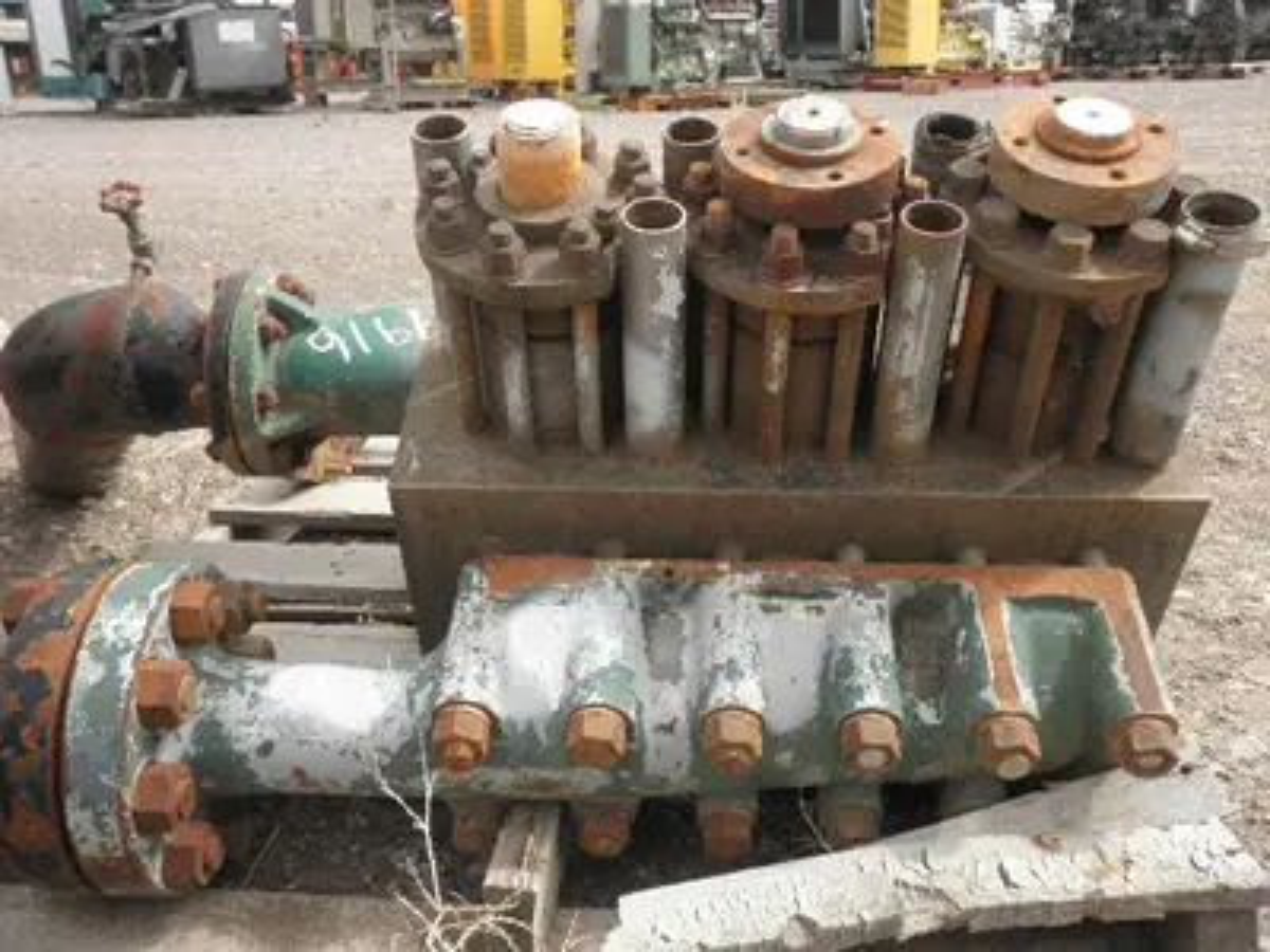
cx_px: 635
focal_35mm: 35
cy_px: 476
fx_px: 1284
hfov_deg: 52.6
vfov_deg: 40.7
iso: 64
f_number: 3.2
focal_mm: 6.1
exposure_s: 1/400
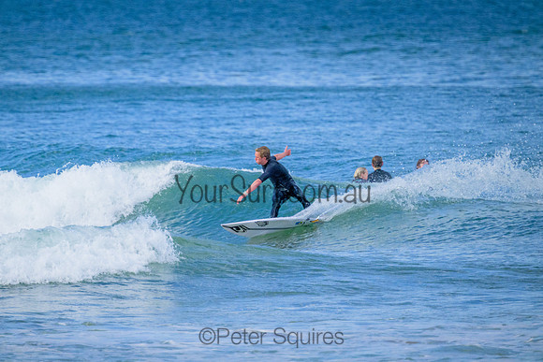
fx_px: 12069
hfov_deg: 2.6
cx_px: 272
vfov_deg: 1.7
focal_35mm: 800
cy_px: 181
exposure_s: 1/1250
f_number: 11
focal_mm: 800
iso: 4000
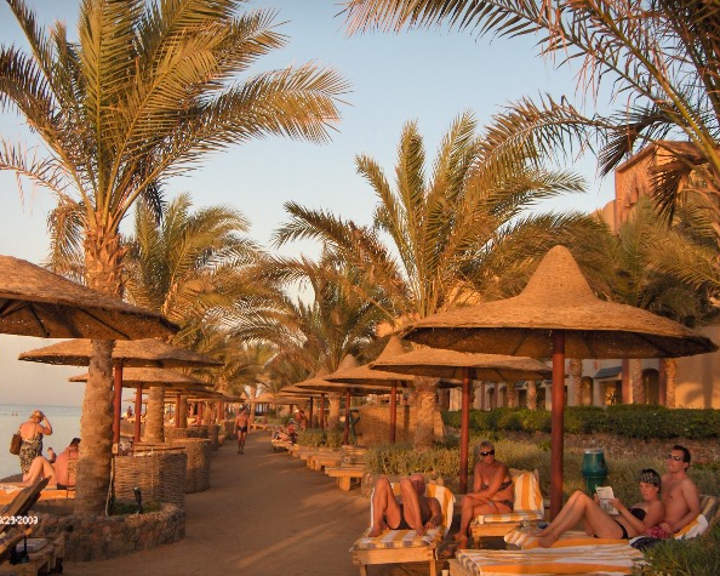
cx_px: 342
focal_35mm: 41
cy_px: 289
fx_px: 874
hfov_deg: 44.8
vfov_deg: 36.5
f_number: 2.8
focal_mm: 8
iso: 100
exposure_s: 1/370
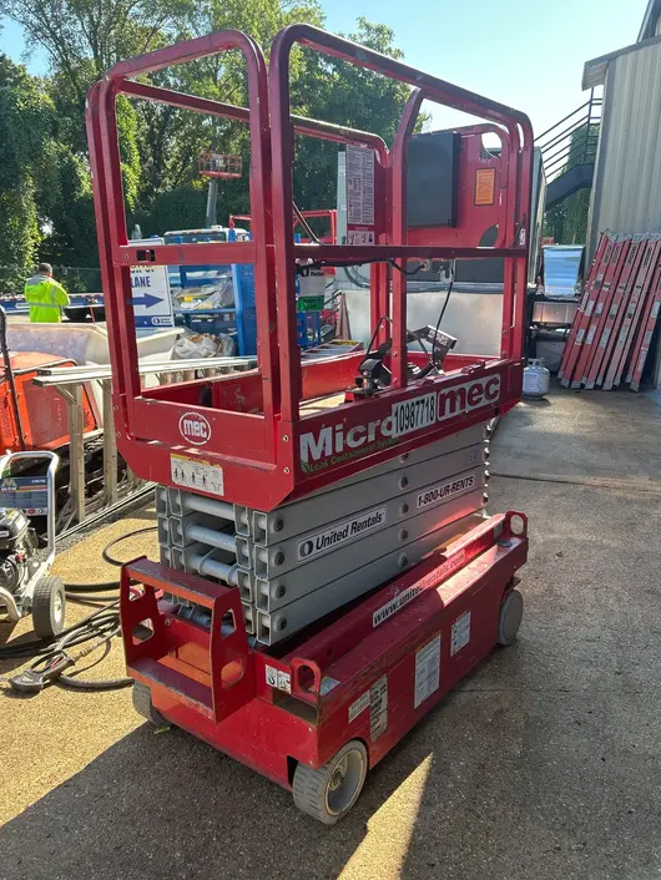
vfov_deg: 65.3
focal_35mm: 27
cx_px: 330
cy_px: 441
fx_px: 687
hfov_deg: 51.4
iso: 50
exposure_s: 1/567
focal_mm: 5.7
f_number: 1.5
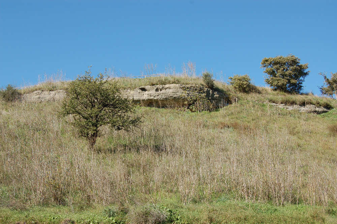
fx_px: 435
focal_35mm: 46
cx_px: 168
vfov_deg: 28.9
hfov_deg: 42.4
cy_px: 112
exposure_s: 1/250
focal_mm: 31
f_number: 8
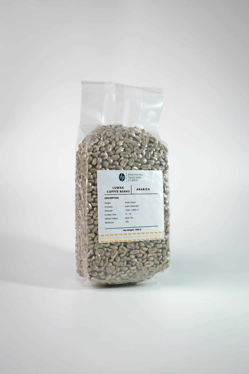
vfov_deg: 54.4
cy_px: 187
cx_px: 124
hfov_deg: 37.9
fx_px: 363
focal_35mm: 35
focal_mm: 23
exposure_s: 1/125
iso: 200
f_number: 3.2
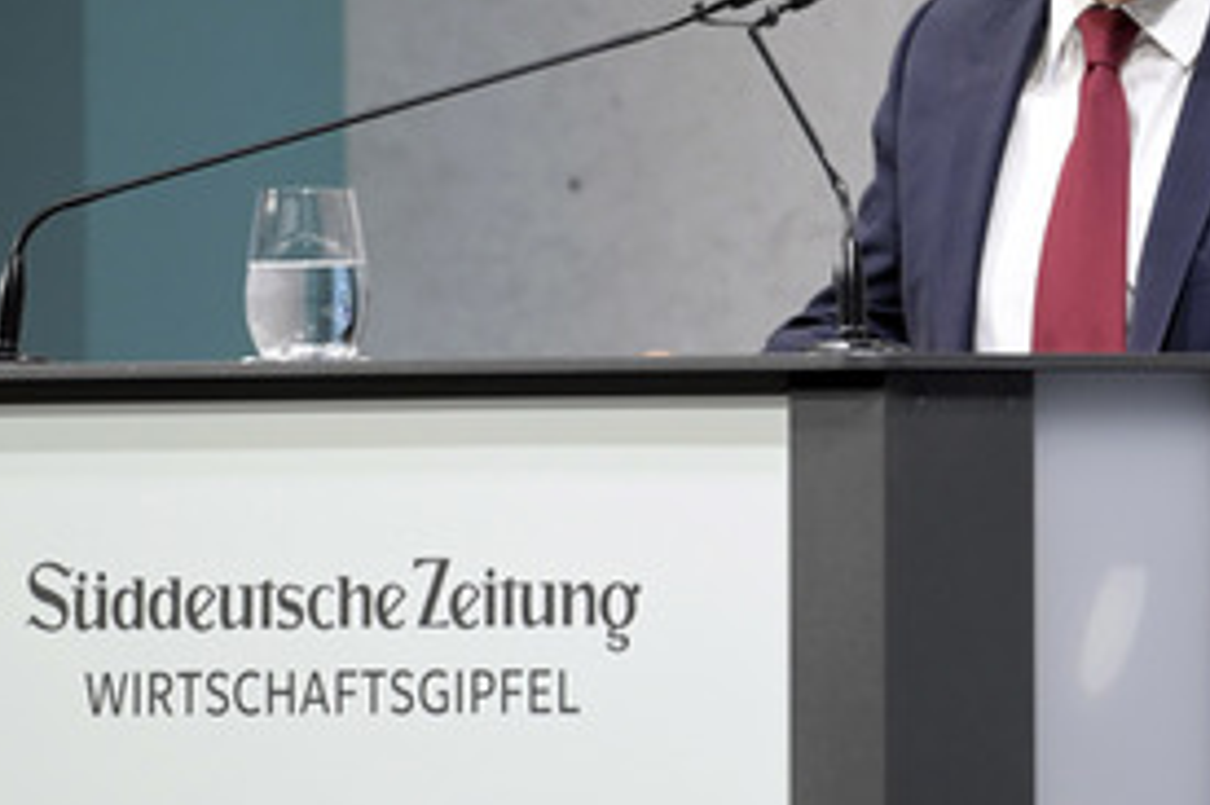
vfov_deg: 3.1
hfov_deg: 4.7
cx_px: 957
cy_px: 198
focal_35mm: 442
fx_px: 14847
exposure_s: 1/500
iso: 4000
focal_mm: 270
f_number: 5.6
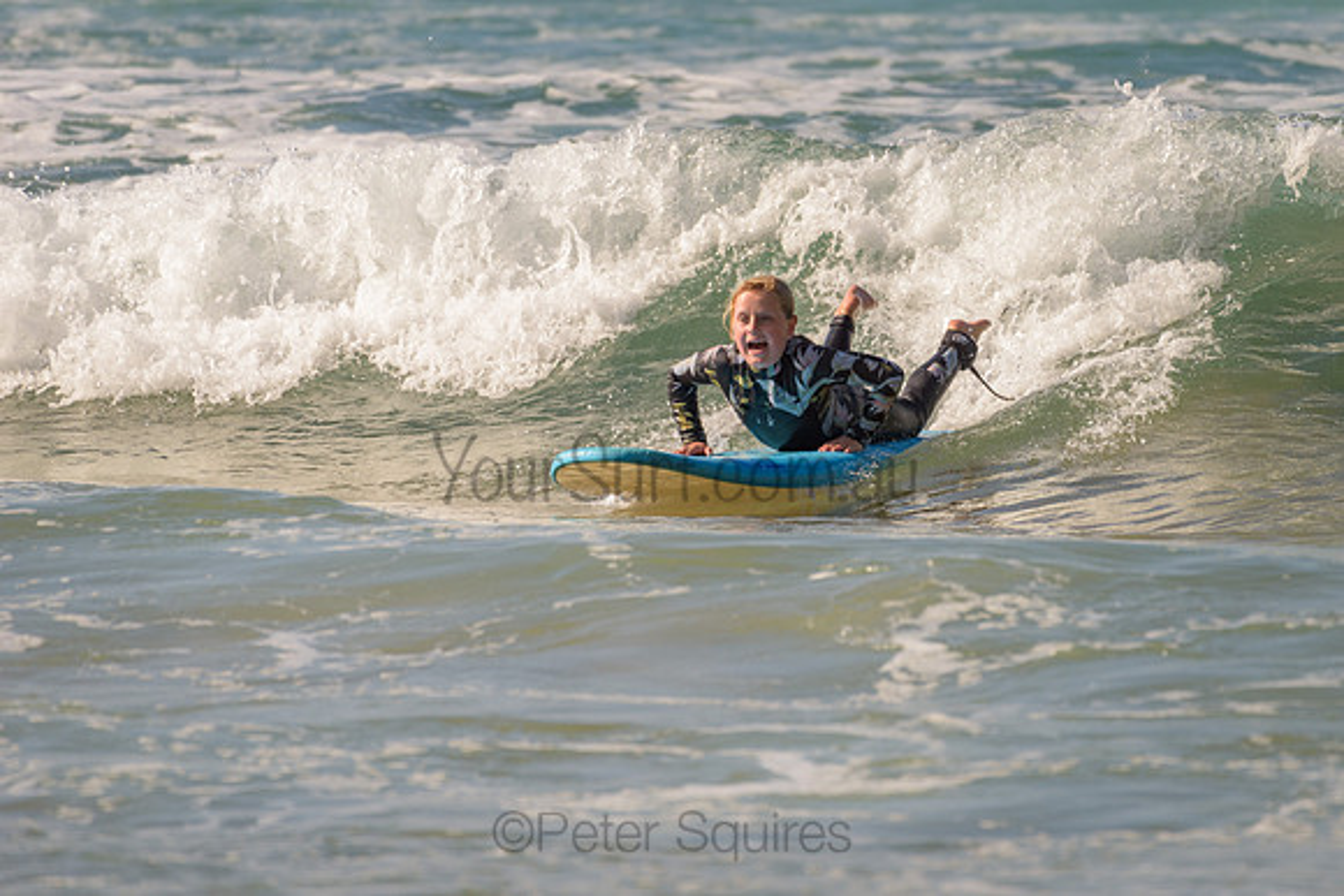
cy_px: 361
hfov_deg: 3.4
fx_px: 22903
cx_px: 824
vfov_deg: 2.2
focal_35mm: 613
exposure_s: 1/2000
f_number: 5.6
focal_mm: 500
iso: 180
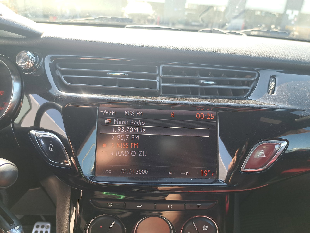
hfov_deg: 71.6
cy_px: 116
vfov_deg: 56.8
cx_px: 155
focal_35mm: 24
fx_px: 215
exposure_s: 1/100
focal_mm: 5.23
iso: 50
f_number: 1.8
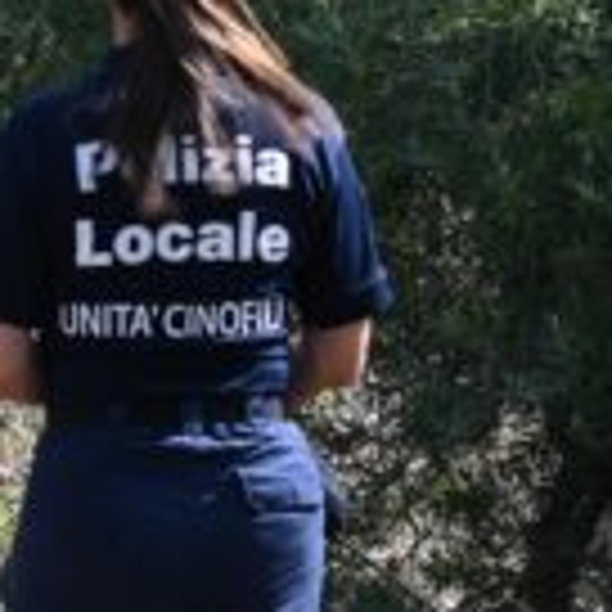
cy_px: 722
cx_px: -234
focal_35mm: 253
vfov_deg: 6.9
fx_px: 5066
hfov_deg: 6.8
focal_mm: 37
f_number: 7.1
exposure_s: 1/200
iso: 100
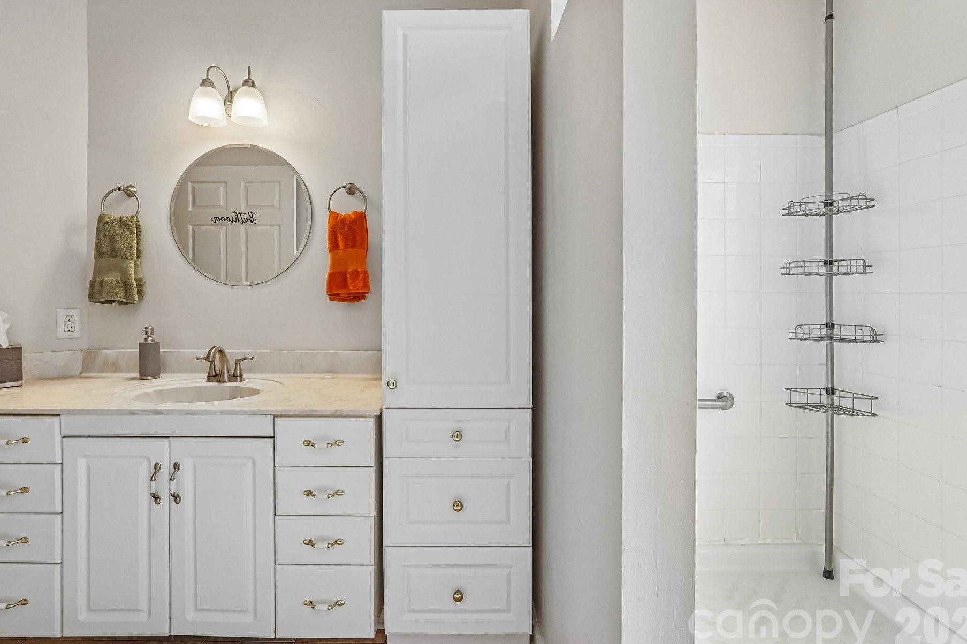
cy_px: 299
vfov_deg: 70.3
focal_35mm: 17
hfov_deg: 93.2
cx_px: 462
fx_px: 457
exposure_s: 1/30
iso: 400
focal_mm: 10
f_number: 8
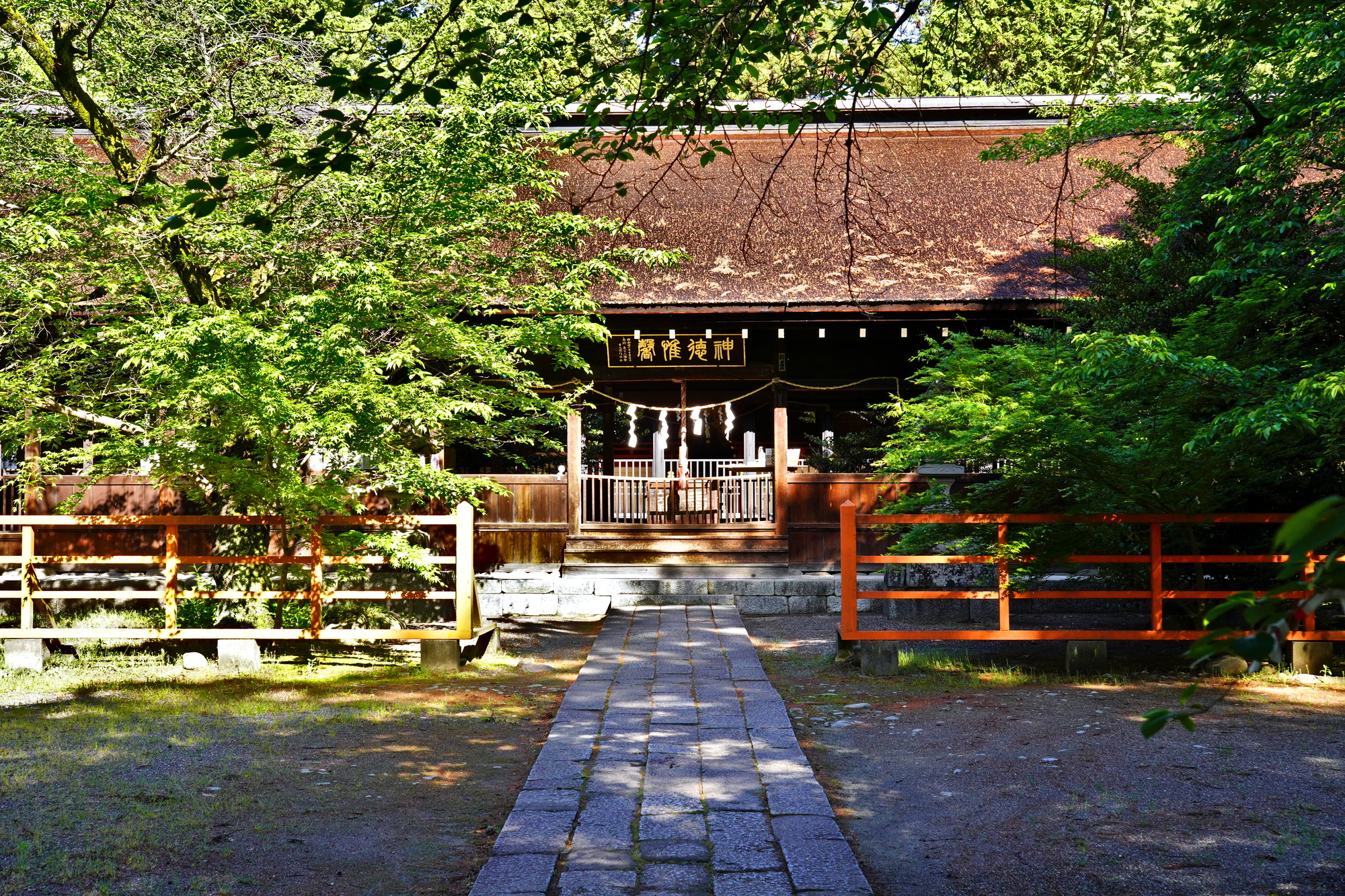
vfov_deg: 28.8
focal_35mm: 47
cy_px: 448
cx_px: 672
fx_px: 1743
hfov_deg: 42.2
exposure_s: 1/160
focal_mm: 31.1
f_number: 6.3
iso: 320
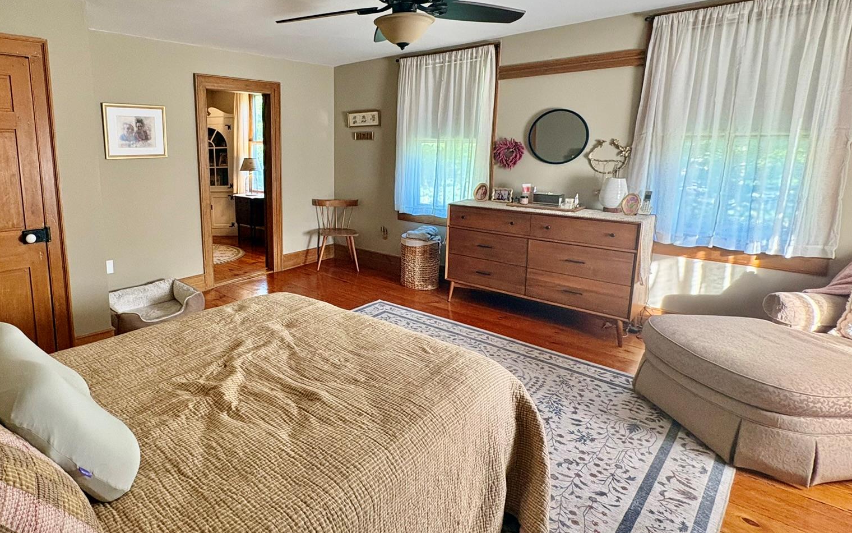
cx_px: 292
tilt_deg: -9.0
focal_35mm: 20
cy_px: 222
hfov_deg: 82.5
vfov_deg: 59.3
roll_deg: +0.9
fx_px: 464
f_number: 2.2
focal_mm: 2.22
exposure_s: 1/60
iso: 320
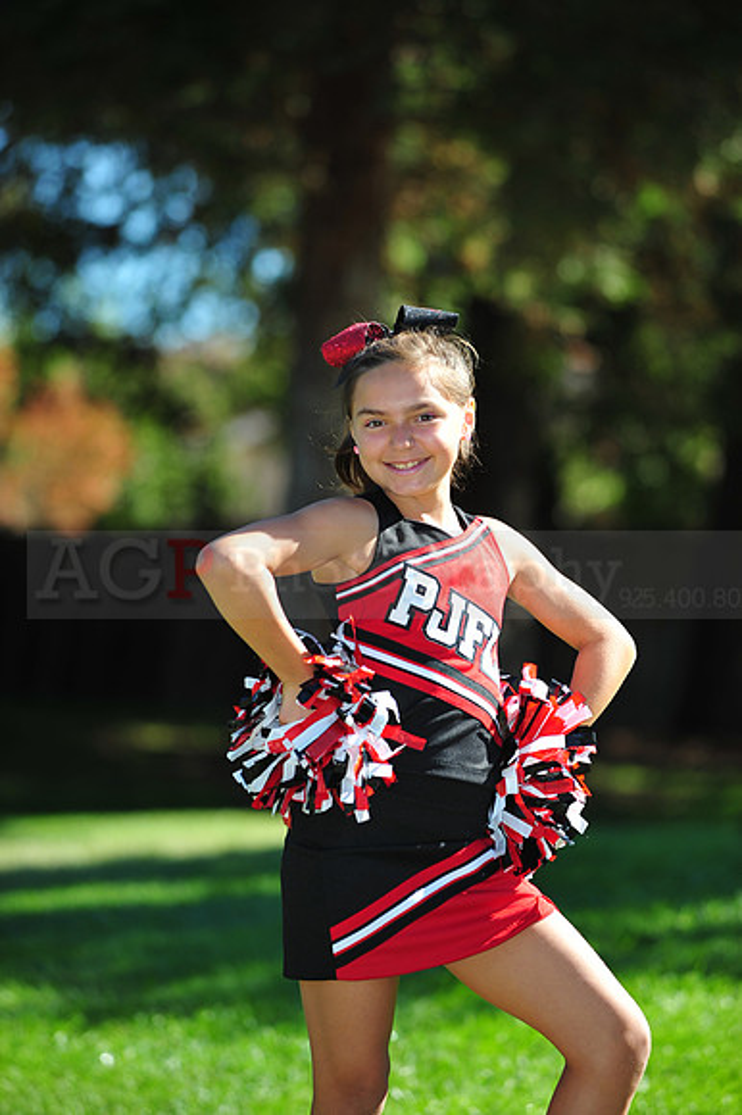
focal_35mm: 200
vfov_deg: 10.3
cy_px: 558
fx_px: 6190
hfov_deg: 6.9
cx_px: 371
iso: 400
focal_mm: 200
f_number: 4.5
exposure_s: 1/1250
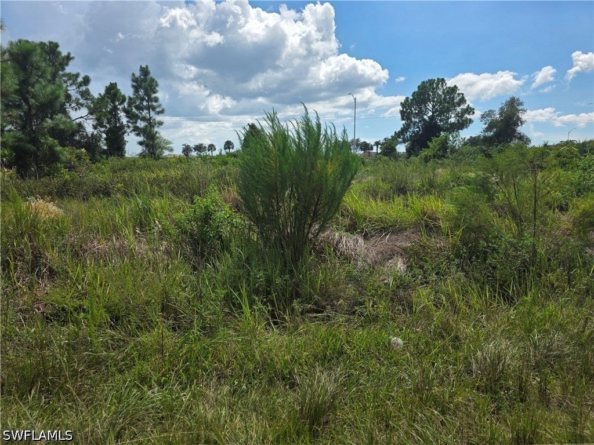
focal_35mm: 23
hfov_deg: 73.9
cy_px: 222
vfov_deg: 58.9
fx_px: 395
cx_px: 297
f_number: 1.7
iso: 80
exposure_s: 1/7626
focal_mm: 6.3
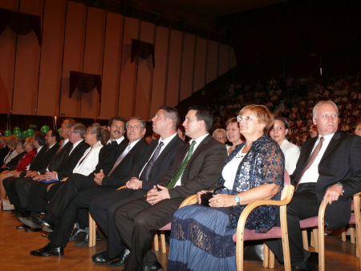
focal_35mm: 46
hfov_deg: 41.2
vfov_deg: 31.5
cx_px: 180
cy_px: 136
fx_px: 480
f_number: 2.8
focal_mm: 8.6
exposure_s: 1/30
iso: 100
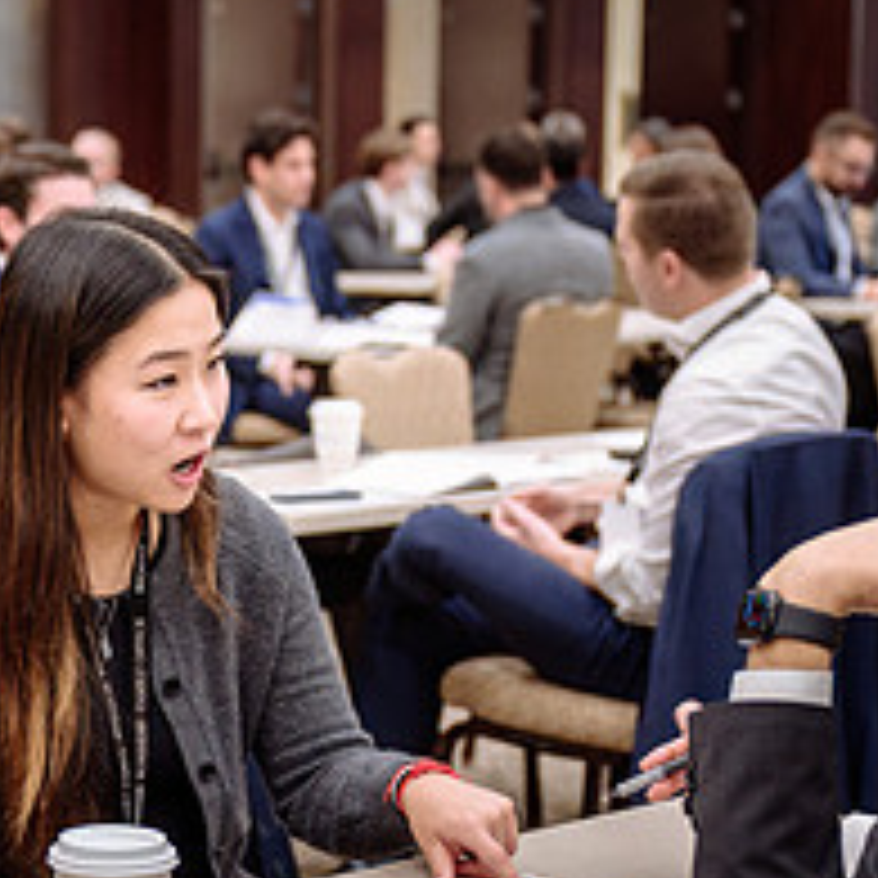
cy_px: 592
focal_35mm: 106
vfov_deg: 16.4
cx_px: 104
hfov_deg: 16.2
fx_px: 3042
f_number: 2.8
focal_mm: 42
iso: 1000
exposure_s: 1/80
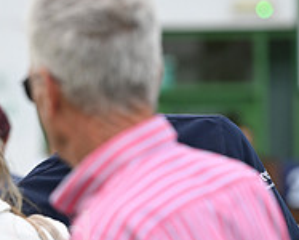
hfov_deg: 3.6
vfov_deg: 2.9
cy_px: 254
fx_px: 4766
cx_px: -114
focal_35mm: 538
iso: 800
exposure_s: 1/1600
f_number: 4.5
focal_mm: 185
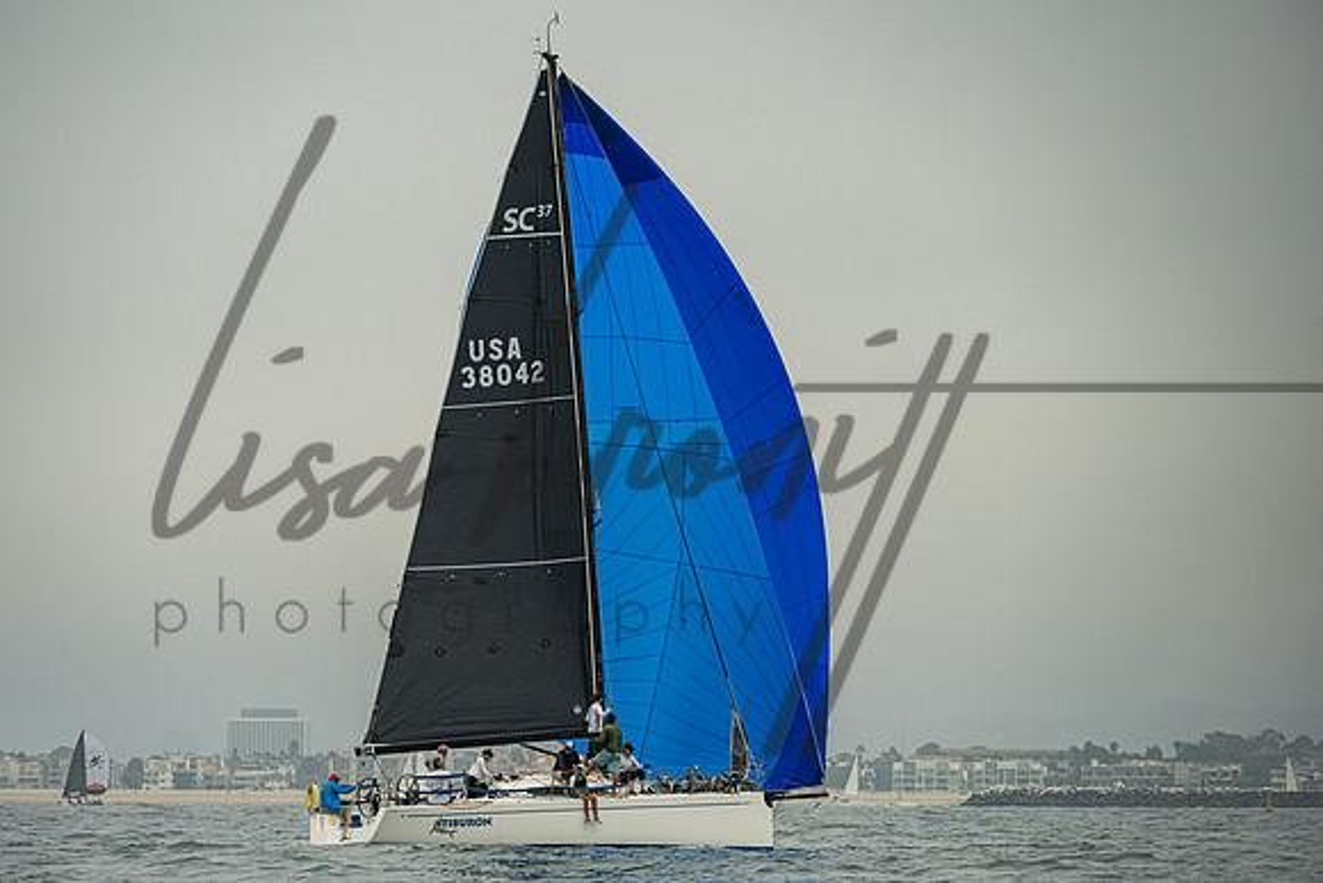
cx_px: 582
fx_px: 8265
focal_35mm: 225
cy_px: 483
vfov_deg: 6.1
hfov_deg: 9.2
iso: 400
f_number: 6.3
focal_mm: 200
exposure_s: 1/2500
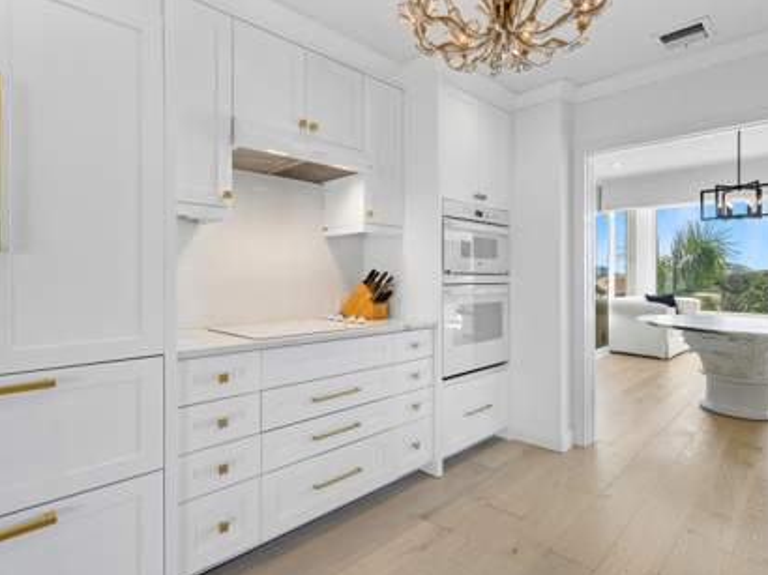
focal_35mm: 19
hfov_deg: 86.0
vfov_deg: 69.9
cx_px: 388
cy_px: 284
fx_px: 412
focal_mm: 11
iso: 160
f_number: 8
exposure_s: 1/13
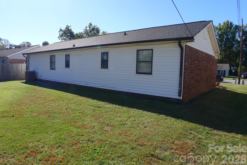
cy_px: 83
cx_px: 121
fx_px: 213
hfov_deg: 60.3
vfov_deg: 42.3
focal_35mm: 31
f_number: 4
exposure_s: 1/500
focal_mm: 6.4
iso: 80
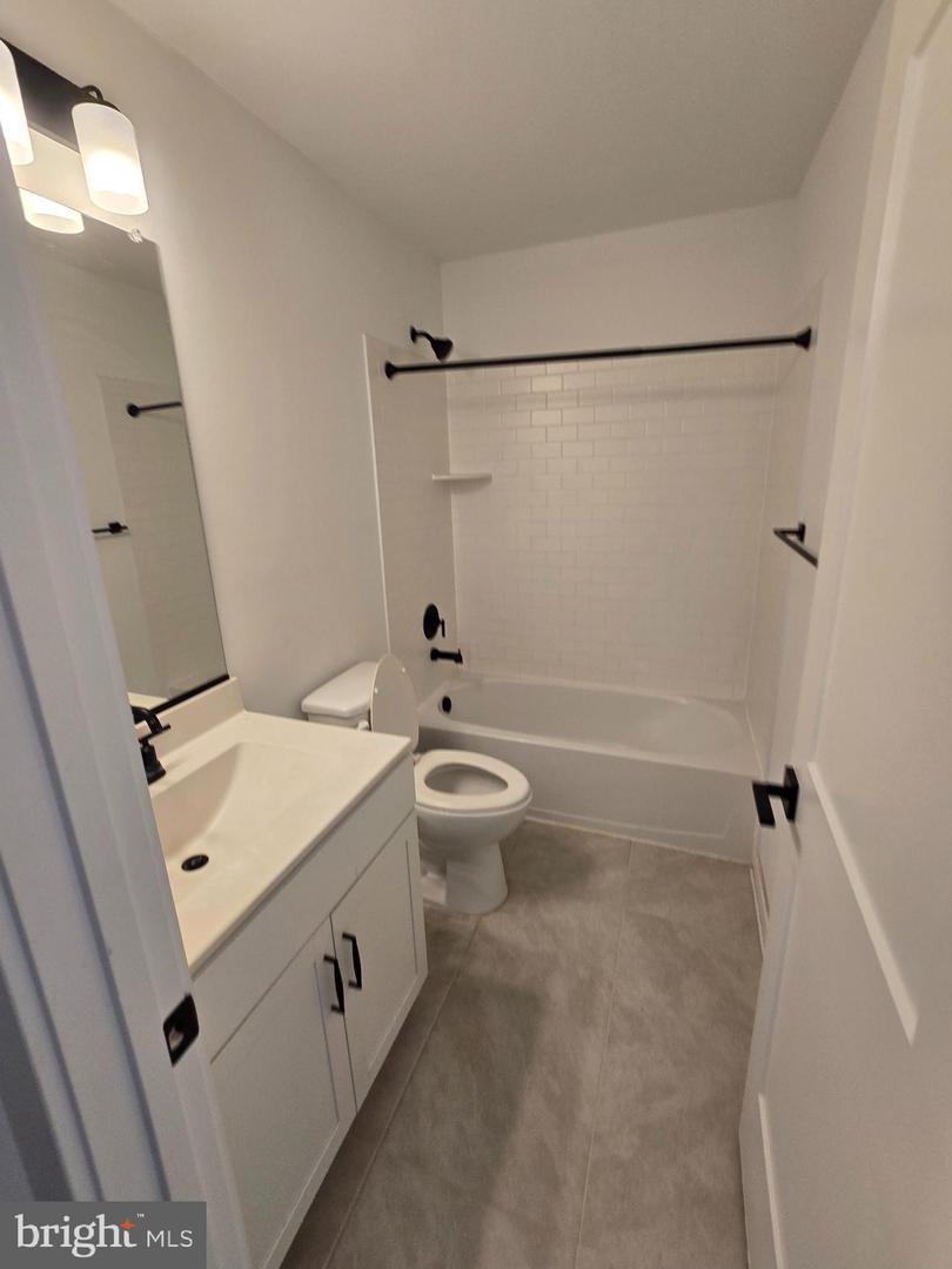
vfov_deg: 106.2
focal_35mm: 13
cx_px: 476
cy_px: 634
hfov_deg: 89.9
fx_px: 477
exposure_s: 1/60
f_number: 2.2
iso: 64
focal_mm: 2.2
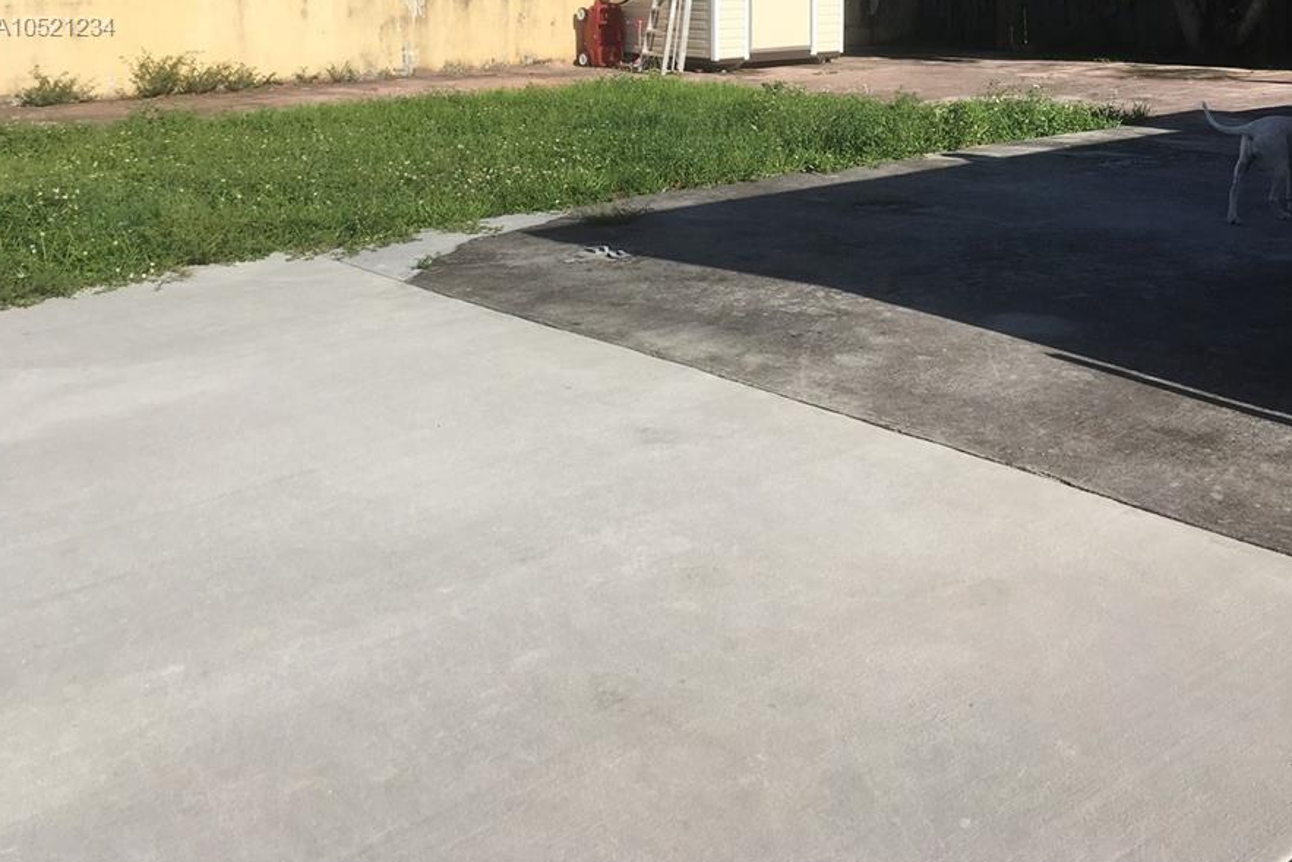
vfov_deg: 30.6
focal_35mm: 41
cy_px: 29
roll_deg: +1.4
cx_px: 645
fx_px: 1472
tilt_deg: -3.1
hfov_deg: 47.4
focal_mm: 4.15
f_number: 2.2
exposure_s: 1/1748
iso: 25
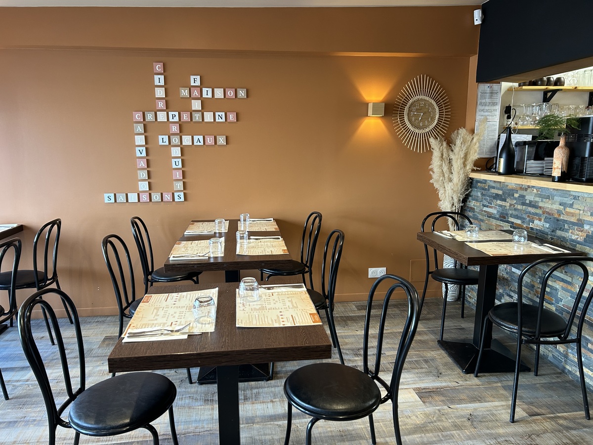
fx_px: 445
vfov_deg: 53.1
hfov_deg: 67.3
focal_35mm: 26
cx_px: 296
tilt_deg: -9.9
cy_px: 222
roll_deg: +1.4
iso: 125
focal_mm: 5.7
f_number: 1.5
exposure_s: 1/100
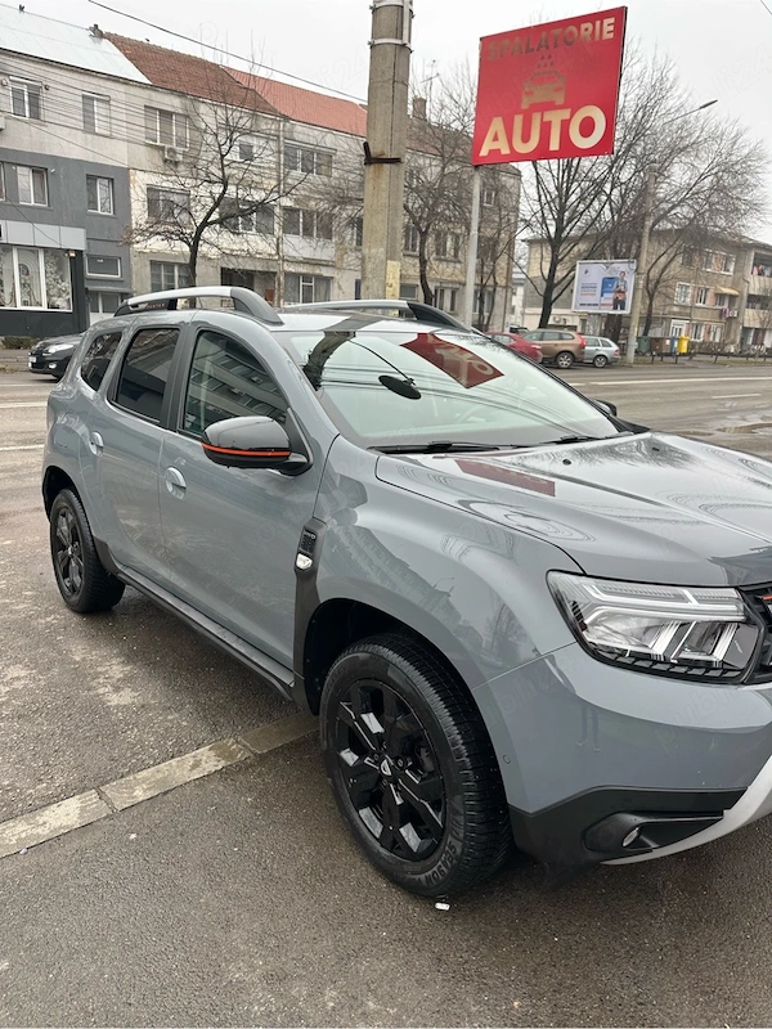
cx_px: 386
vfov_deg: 71.6
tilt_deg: -14.5
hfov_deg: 56.8
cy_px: 514
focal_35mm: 24
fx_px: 714
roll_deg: -3.5
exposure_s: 1/341
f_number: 1.78
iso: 80
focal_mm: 6.86
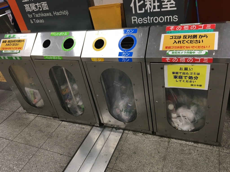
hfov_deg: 61.7
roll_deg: +7.8
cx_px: 115
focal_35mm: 29
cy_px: 86
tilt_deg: -33.7
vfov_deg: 48.2
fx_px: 193
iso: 50
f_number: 2.2
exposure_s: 1/30
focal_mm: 4.15
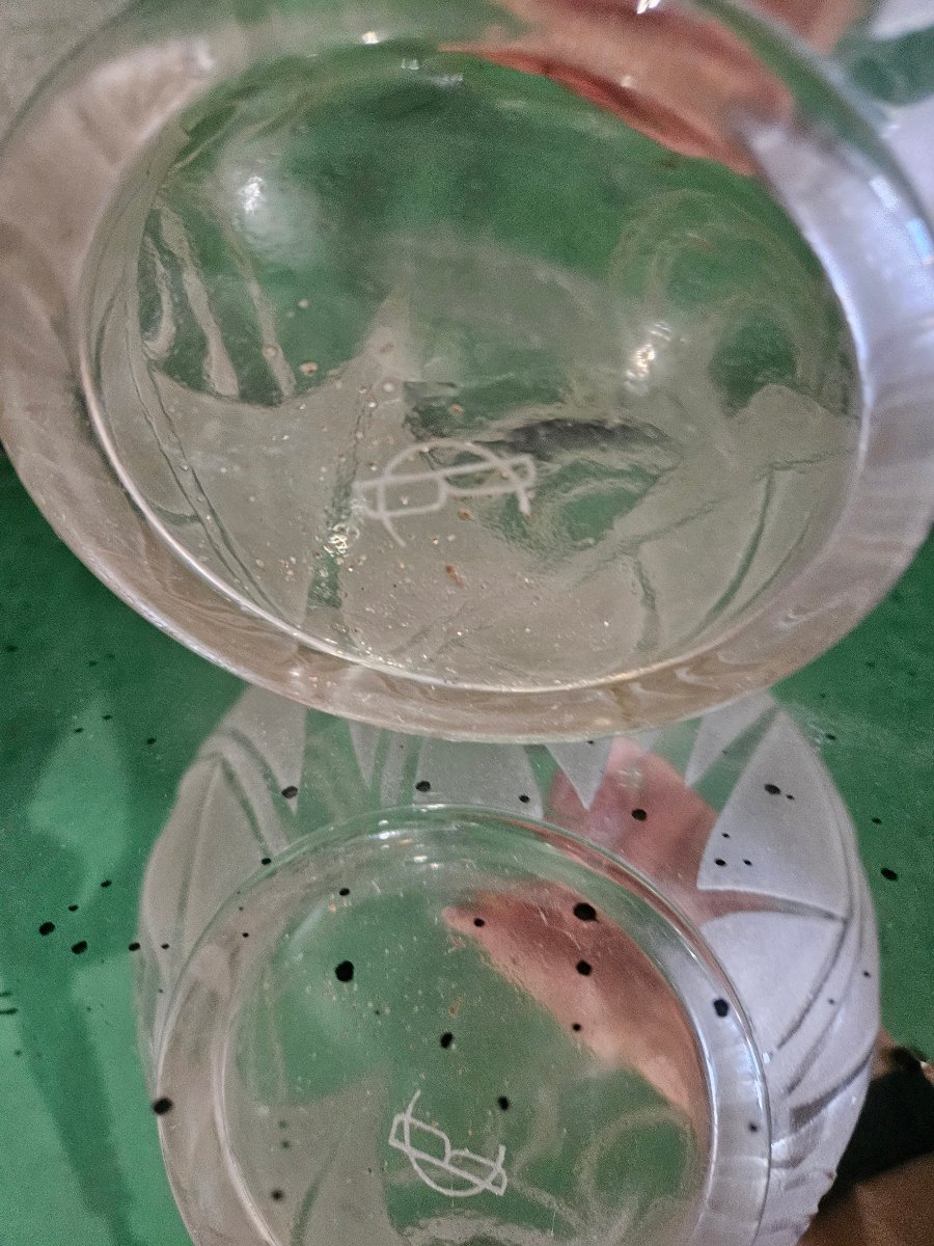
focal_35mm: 23
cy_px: 623
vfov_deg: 73.9
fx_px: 827
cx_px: 467
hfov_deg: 58.9
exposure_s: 1/33.3
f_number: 1.8
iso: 640
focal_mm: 5.4
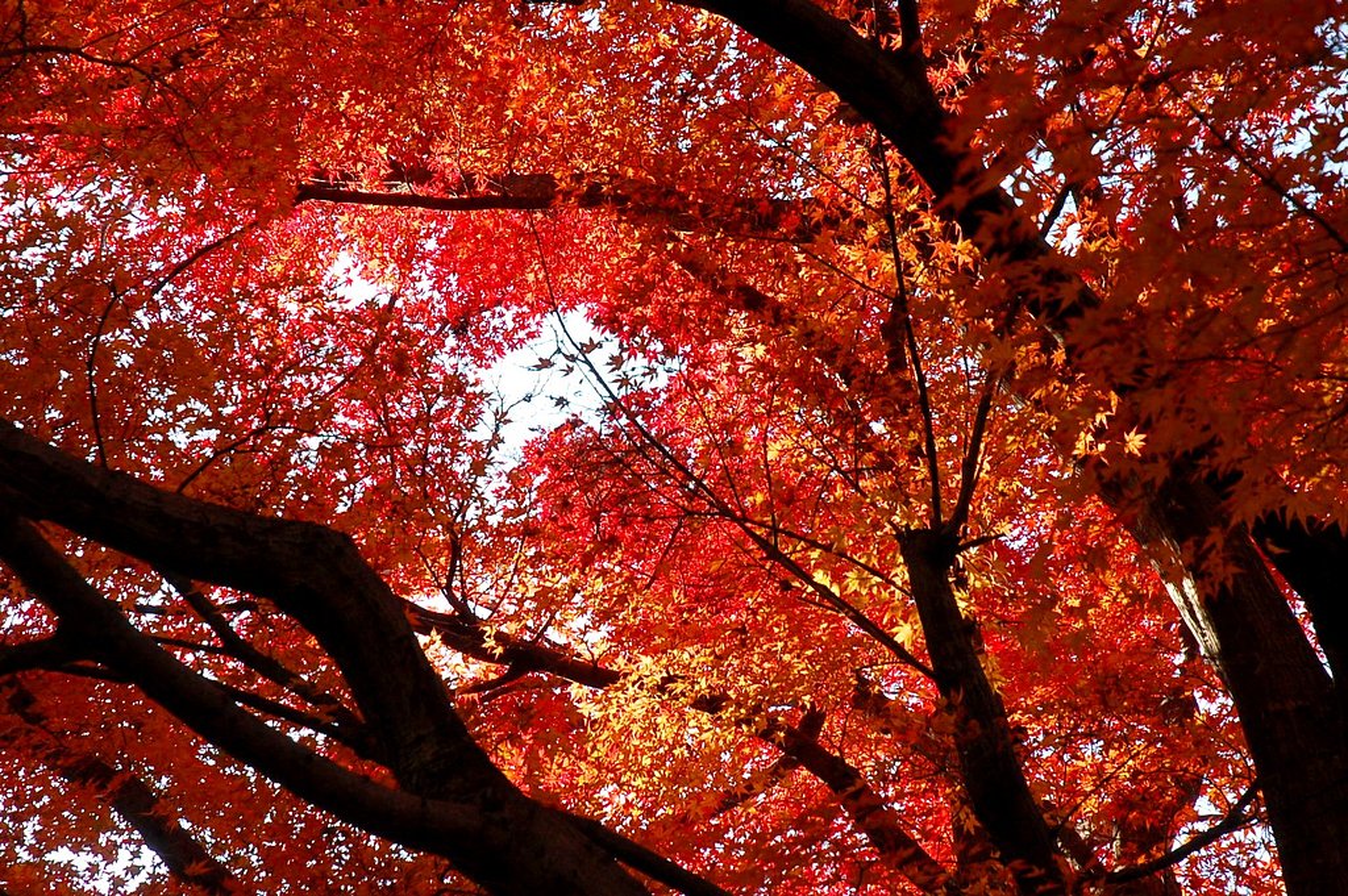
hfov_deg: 26.0
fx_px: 2918
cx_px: 674
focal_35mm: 78
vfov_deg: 17.5
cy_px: 448
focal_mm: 52
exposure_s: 1/200
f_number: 7.1
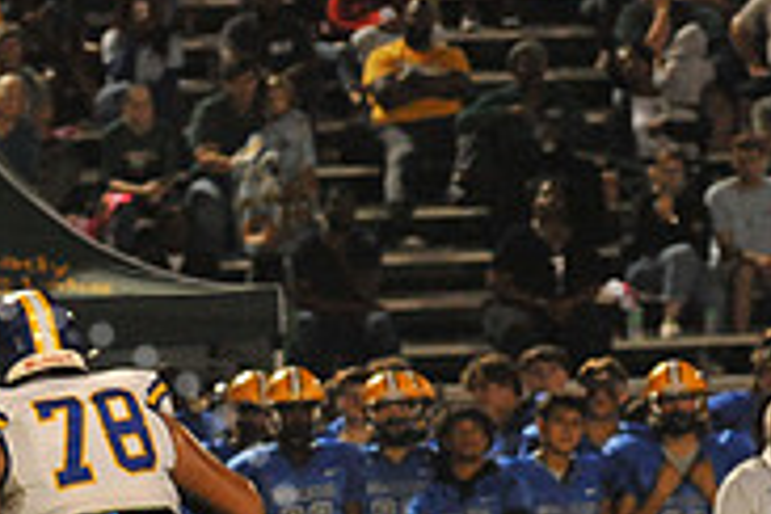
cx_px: -51
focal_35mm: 634
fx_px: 13577
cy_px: 691
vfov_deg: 2.2
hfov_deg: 3.2
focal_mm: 200
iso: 6400
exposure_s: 1/200
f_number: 6.3
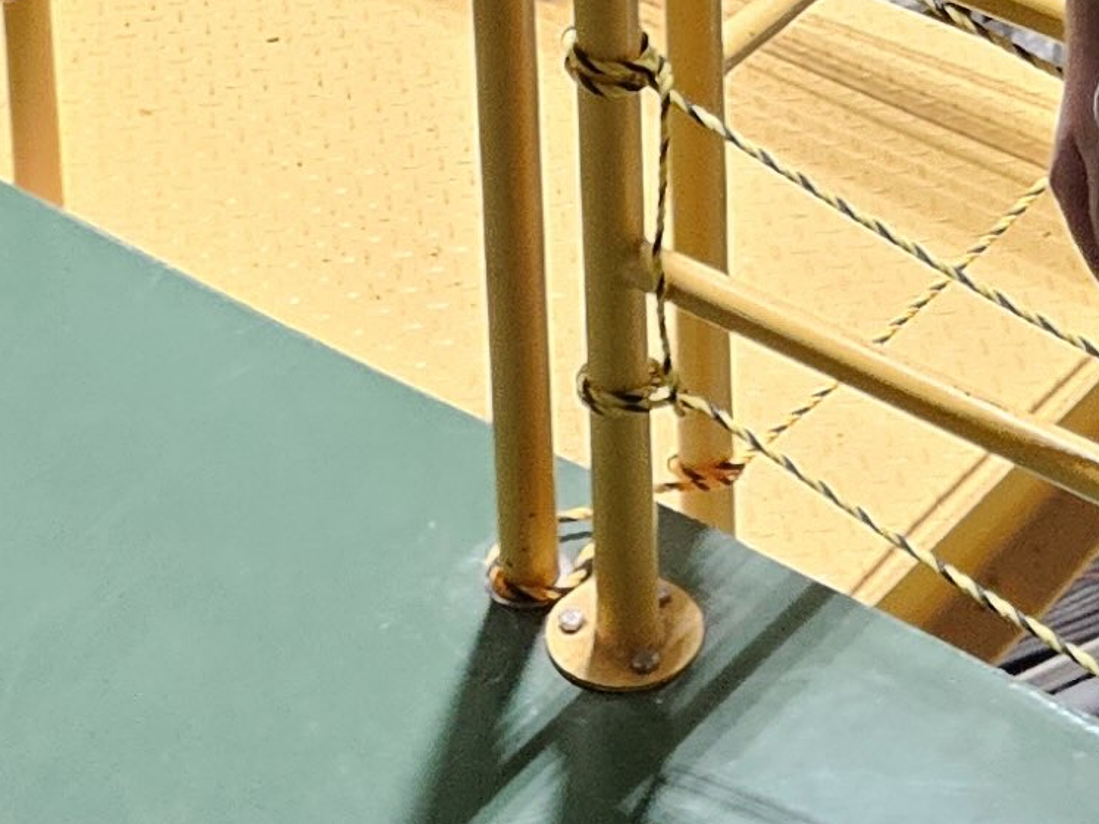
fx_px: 3905
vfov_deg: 10.9
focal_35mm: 123
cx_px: 861
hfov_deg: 15.9
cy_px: -865
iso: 800
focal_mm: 5.4
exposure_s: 1/120
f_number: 1.8
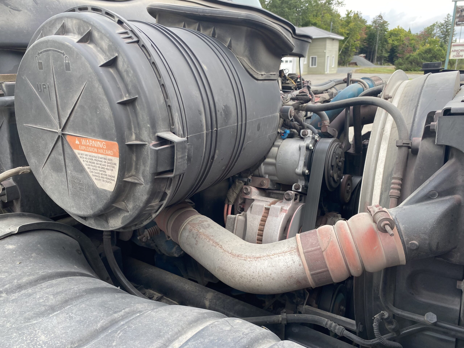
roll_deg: +2.6
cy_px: 174
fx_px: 349
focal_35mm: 26
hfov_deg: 67.3
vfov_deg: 53.1
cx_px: 232
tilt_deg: -12.8
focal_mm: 4.25
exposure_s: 1/345
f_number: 1.8
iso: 32
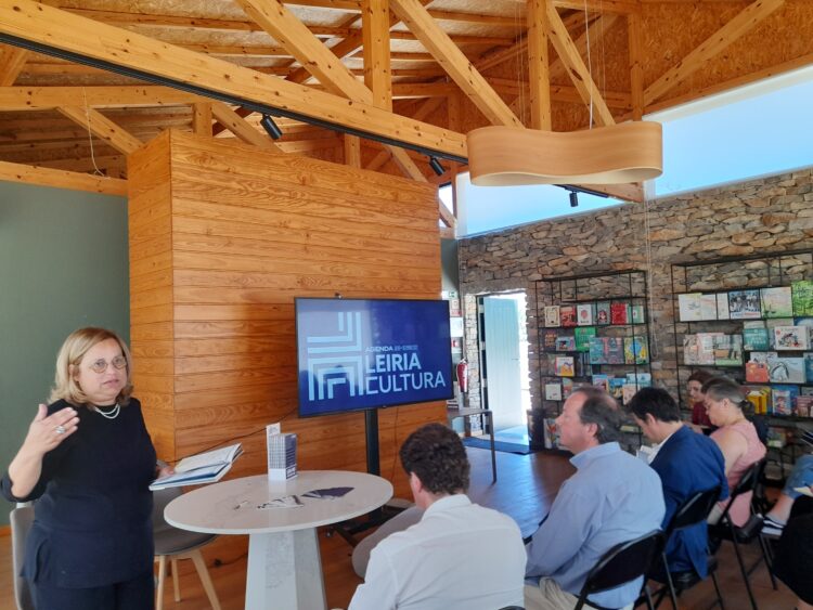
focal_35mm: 25
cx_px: 406
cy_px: 305
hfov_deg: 69.4
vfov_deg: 54.9
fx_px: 587
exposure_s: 1/50
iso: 50
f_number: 2
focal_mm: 4.6
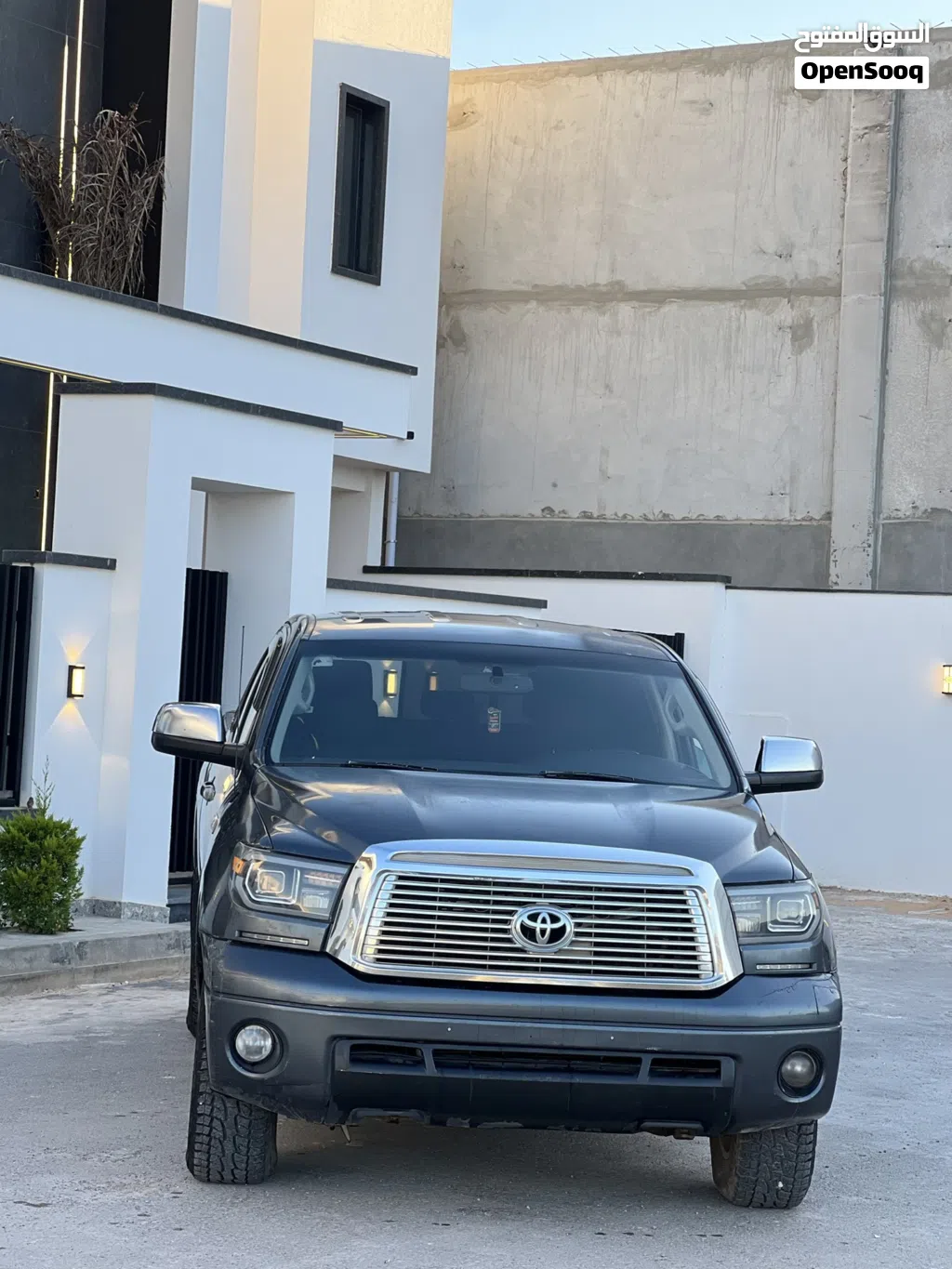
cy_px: 634
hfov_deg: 19.1
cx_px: 476
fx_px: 2823
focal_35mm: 77
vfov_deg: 25.3
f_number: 2.8
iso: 40
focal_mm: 9
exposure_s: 1/121
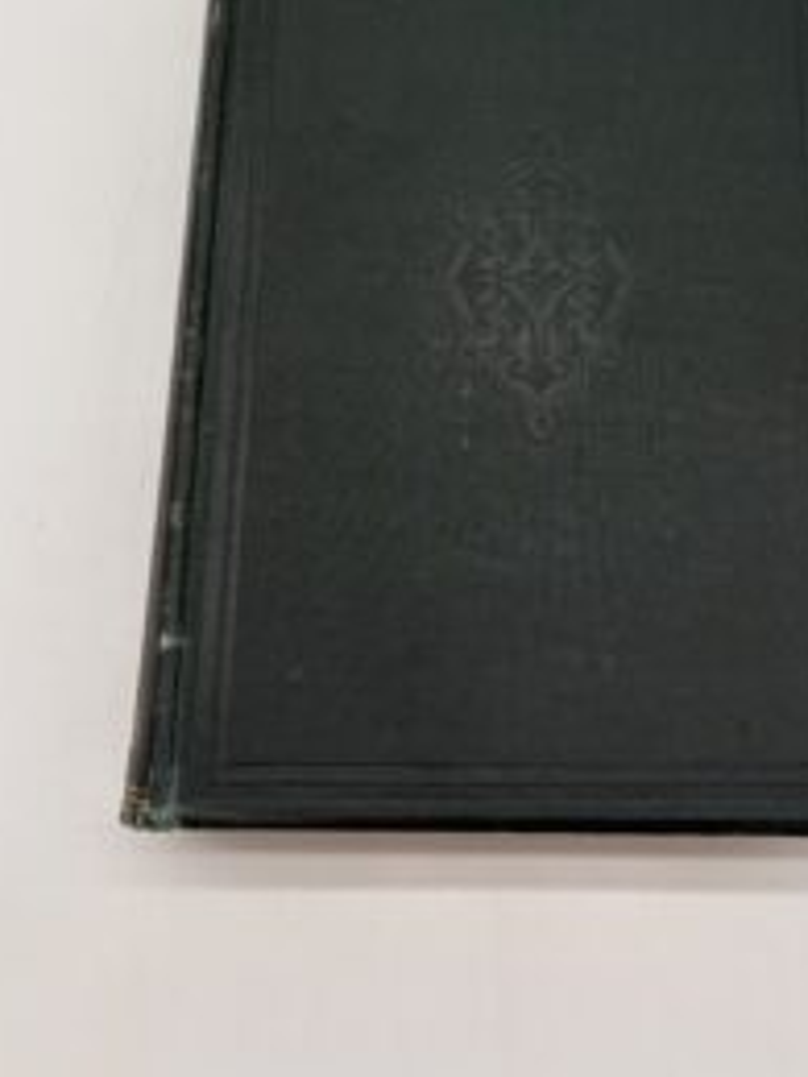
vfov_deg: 45.4
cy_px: 290
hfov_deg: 35.7
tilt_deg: -71.0
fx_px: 1245
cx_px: 526
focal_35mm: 40
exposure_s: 1/453
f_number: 1.6
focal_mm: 5.96
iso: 50
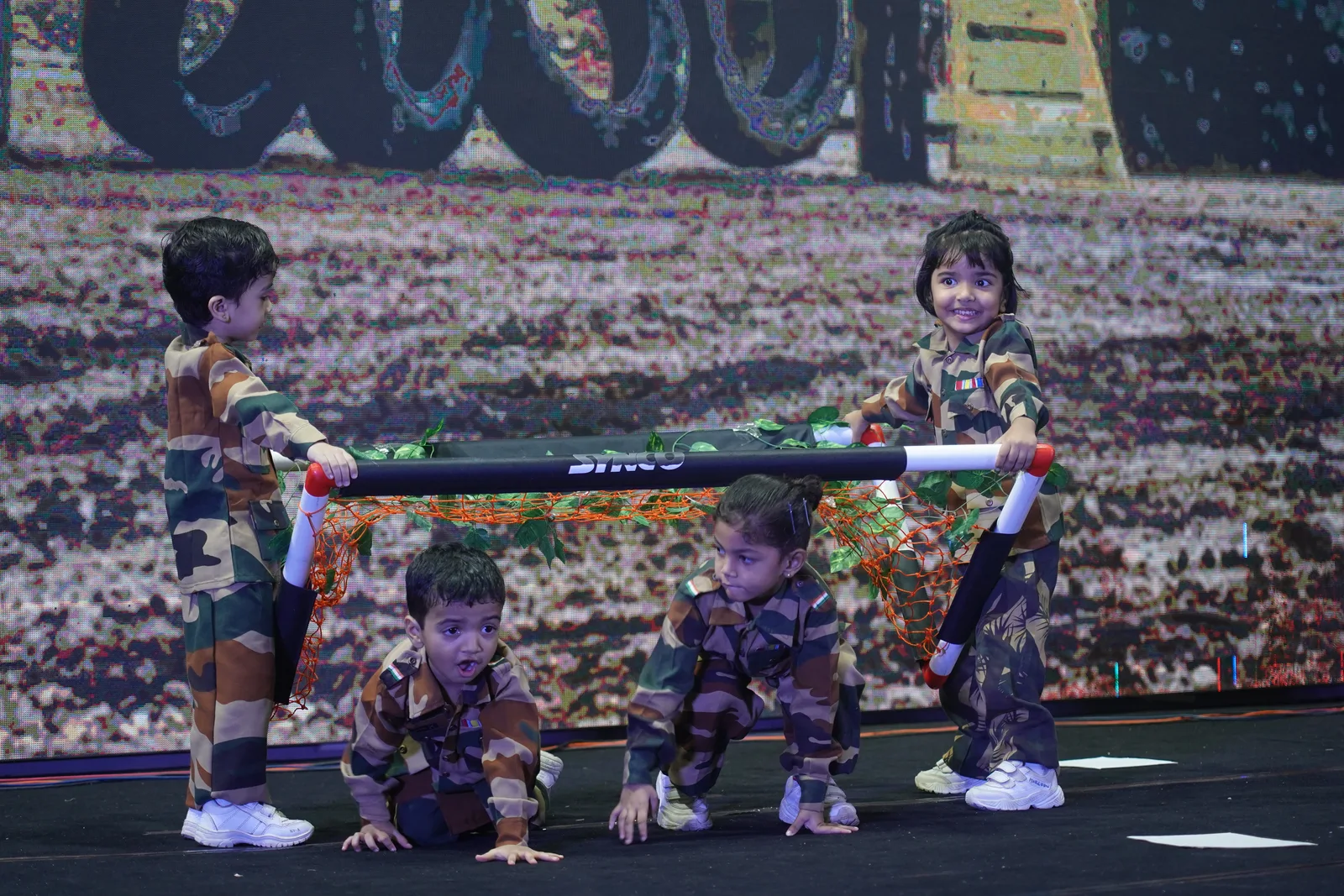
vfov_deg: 13.0
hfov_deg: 19.5
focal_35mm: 105
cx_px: 672
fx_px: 3920
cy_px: 448
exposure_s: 1/200
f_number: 4
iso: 1600
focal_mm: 105
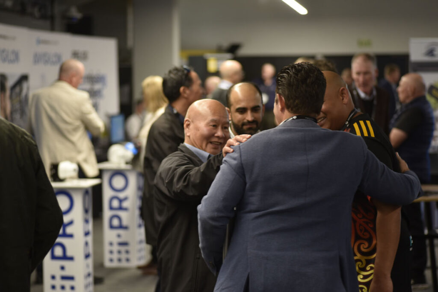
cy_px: 146
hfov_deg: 20.4
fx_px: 1217
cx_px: 219
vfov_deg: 13.7
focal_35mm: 100
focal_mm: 100
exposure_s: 1/125
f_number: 2.8
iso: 900
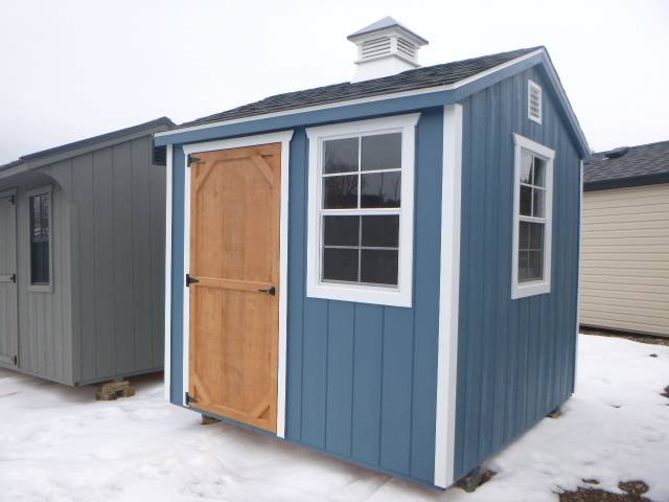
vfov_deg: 48.2
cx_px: 334
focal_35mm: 29
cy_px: 251
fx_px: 560
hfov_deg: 61.7
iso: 100
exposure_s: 1/160
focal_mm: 5.2
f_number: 4.1
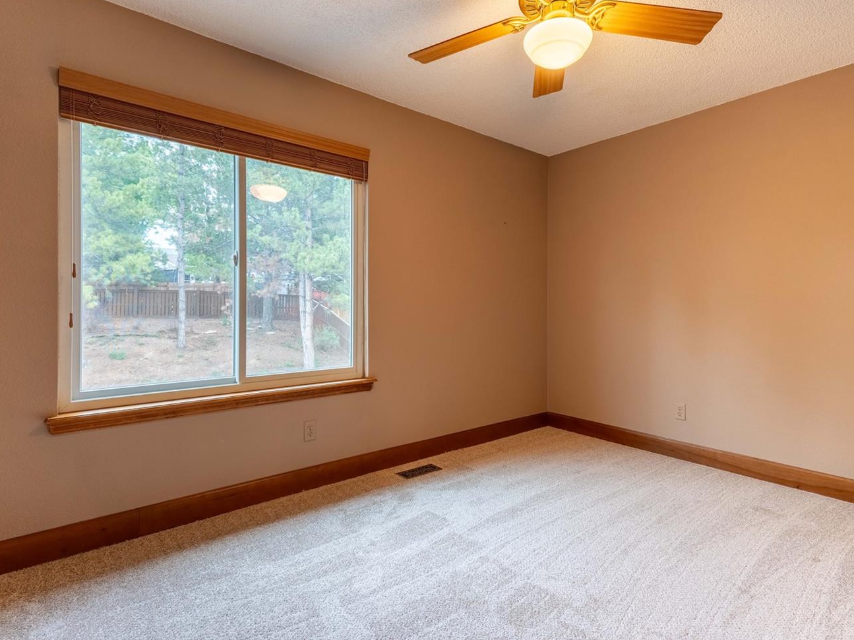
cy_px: 303
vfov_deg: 68.6
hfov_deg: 84.6
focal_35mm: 19
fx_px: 469
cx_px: 456
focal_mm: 16
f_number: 8
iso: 800
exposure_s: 1/640
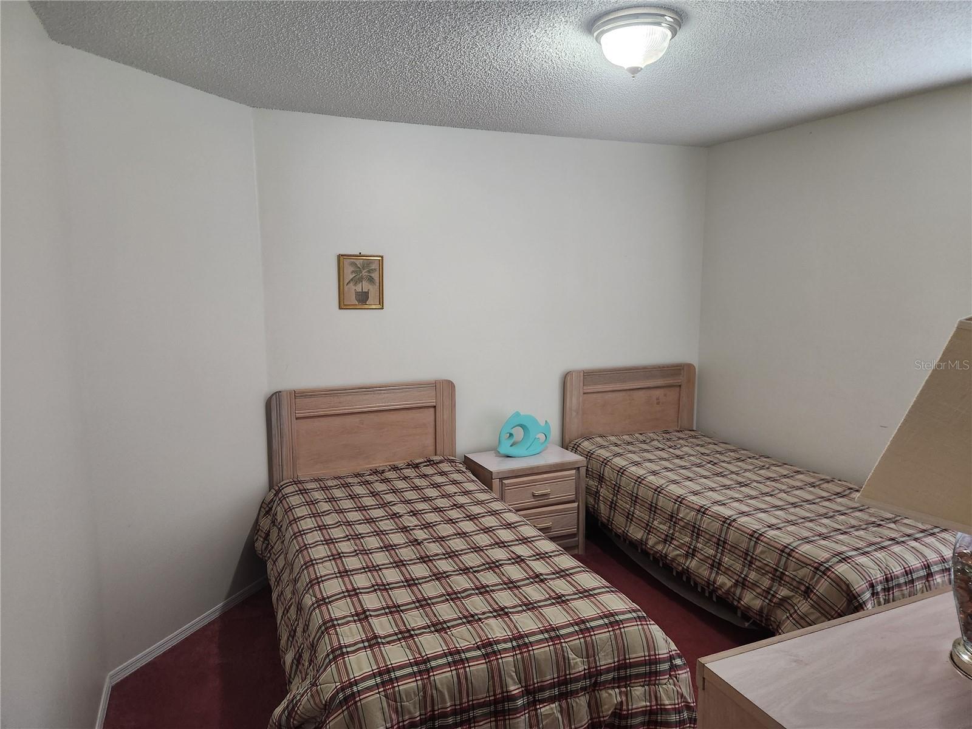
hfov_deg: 73.9
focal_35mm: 23
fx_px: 646
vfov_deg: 58.9
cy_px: 364
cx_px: 486
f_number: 1.8
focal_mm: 5.4
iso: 500
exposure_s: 1/120
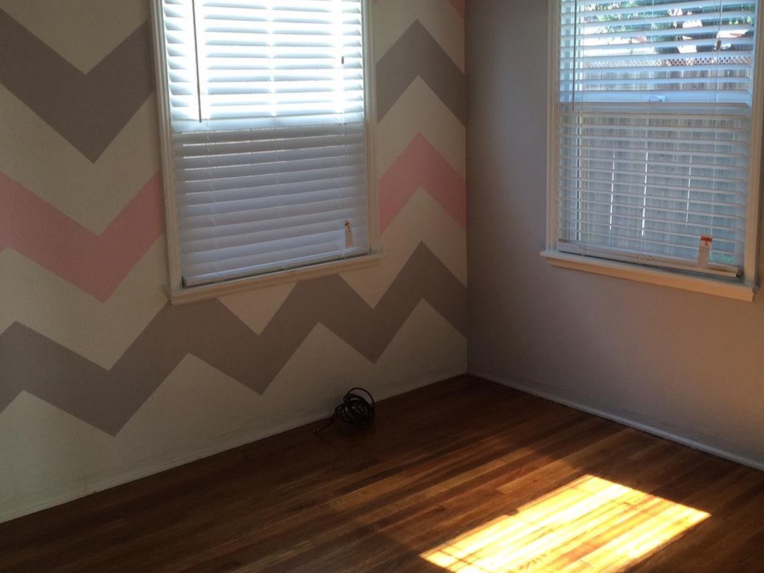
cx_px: 449
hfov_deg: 47.6
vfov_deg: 36.7
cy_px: 234
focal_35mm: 39
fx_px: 861
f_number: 2.2
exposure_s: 1/120
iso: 64
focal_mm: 4.15
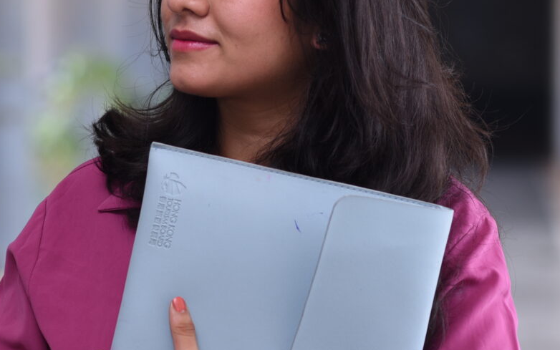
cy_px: 149
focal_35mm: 227
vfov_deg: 5.8
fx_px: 3465
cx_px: 195
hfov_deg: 9.2
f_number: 2
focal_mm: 85
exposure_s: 1/125
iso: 200
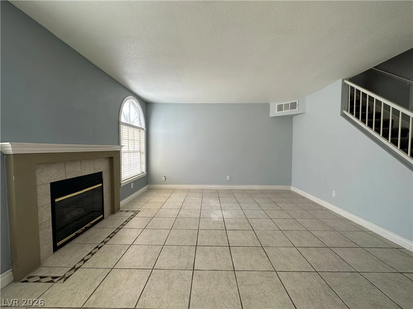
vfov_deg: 85.7
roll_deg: -0.2
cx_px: 206
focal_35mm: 14
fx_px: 167
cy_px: 154
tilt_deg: -2.3
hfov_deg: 102.1
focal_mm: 2.22
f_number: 2.2
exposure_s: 1/132
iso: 40
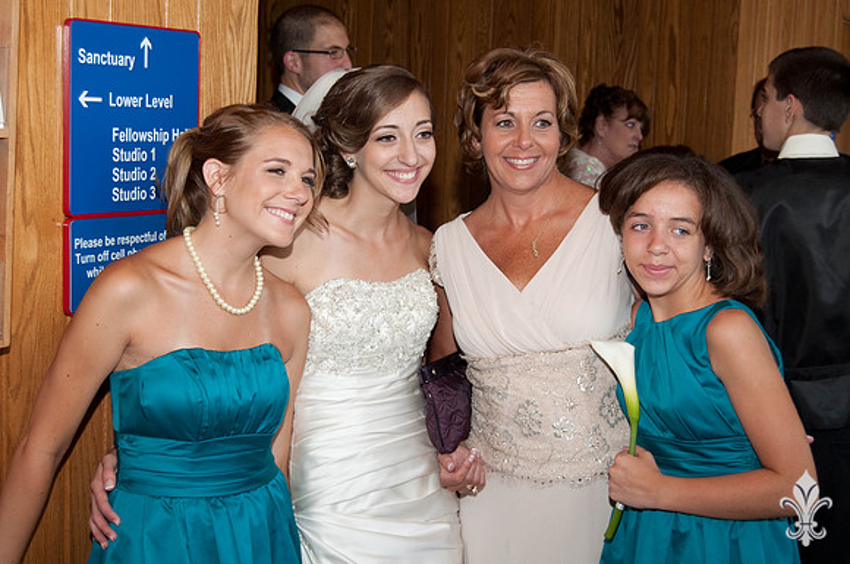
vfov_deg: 25.7
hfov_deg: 37.9
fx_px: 1238
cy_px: 282
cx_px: 425
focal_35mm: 52
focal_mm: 35
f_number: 6.3
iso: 500
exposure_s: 1/125
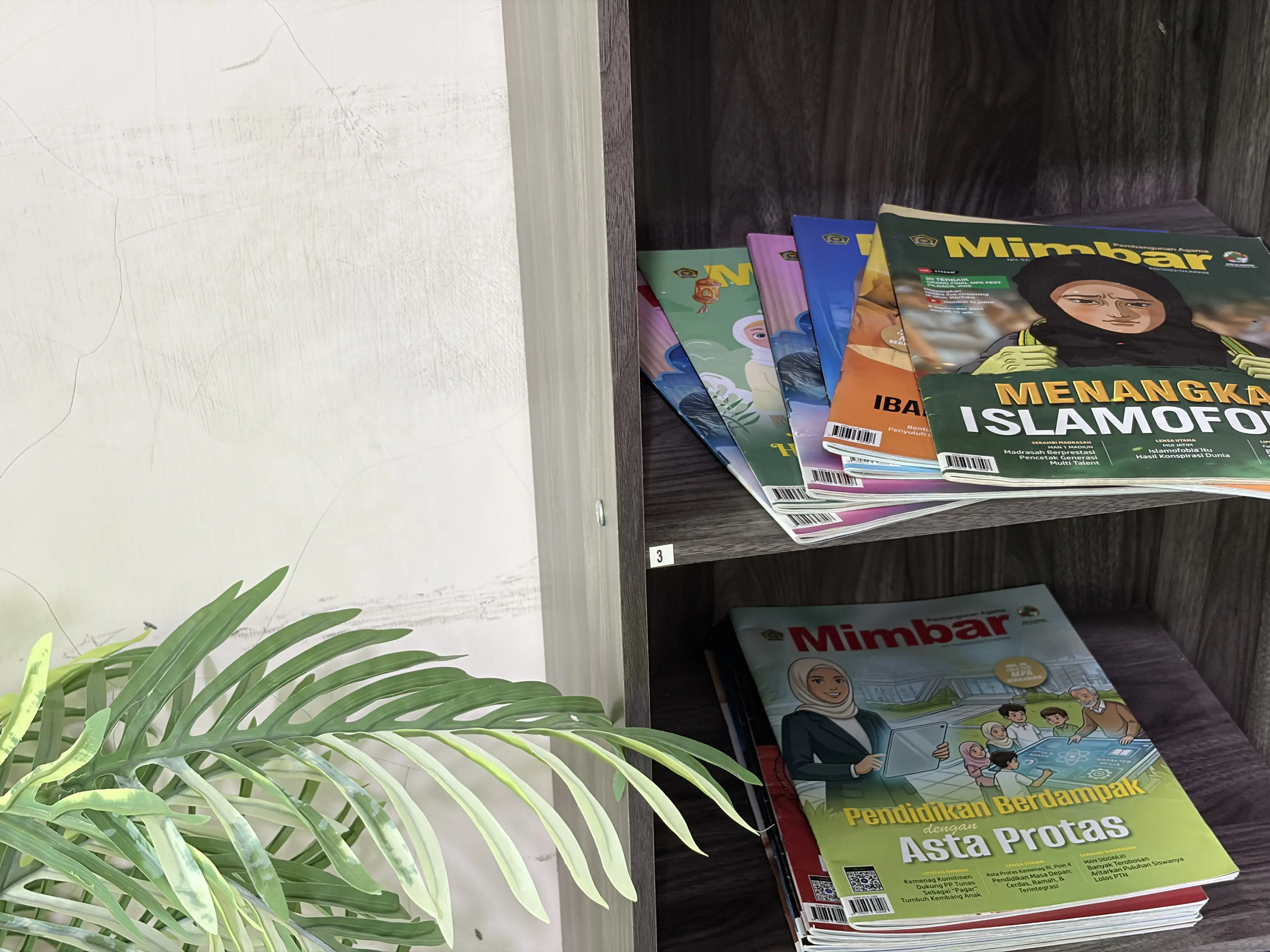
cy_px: 476
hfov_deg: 36.8
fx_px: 1908
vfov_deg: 28.0
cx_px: 635
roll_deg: +2.4
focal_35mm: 52
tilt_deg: -29.7
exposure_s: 1/40
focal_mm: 5.96
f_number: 1.6
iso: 200
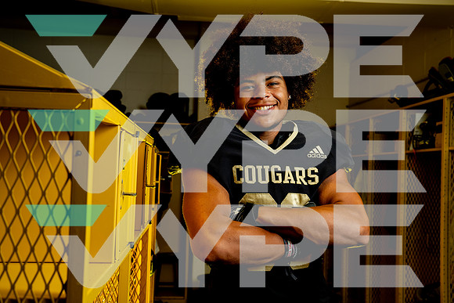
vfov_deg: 31.9
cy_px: 152
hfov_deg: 46.4
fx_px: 530
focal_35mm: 42
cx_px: 227
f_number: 5.6
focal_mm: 42
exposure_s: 1/250
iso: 160
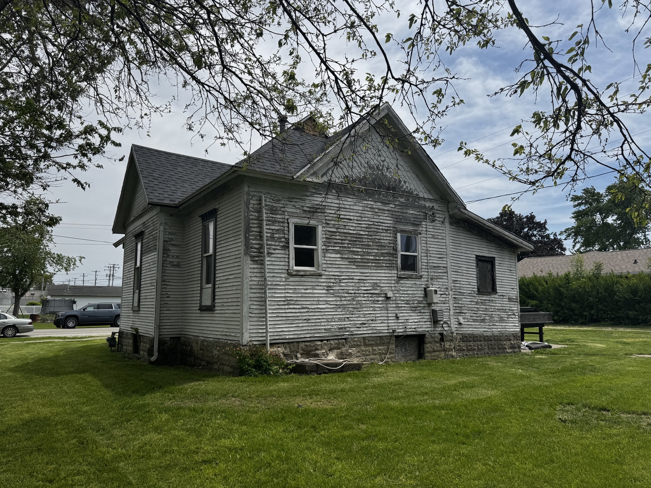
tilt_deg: +6.7
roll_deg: -0.3
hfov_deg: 71.6
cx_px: 326
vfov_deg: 56.8
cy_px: 244
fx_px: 451
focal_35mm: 24
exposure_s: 1/7092
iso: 80
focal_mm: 6.76
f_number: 1.78
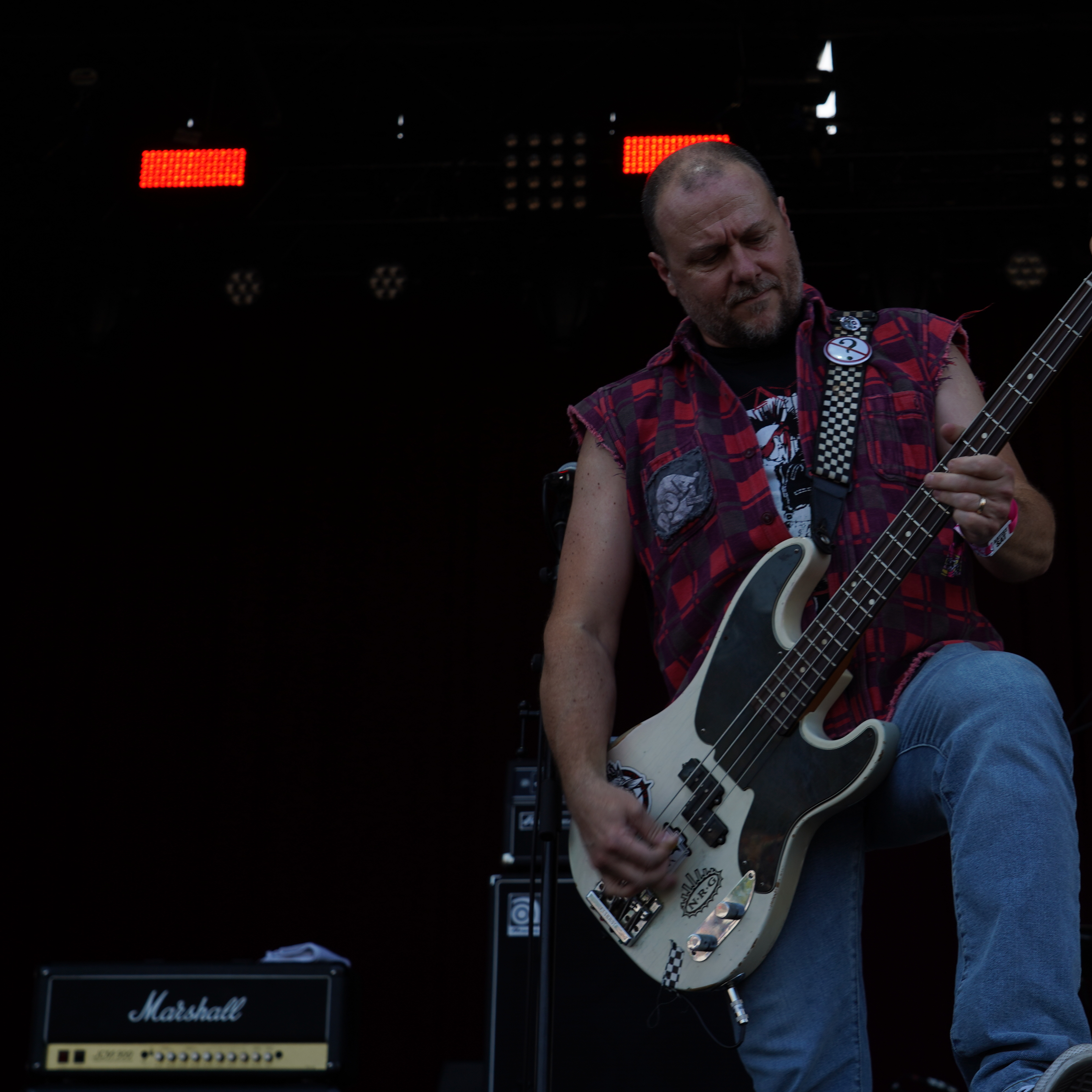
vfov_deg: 25.4
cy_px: 547
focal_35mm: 68
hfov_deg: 25.3
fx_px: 2427
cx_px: 696
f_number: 7.1
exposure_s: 1/160
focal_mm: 53
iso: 100
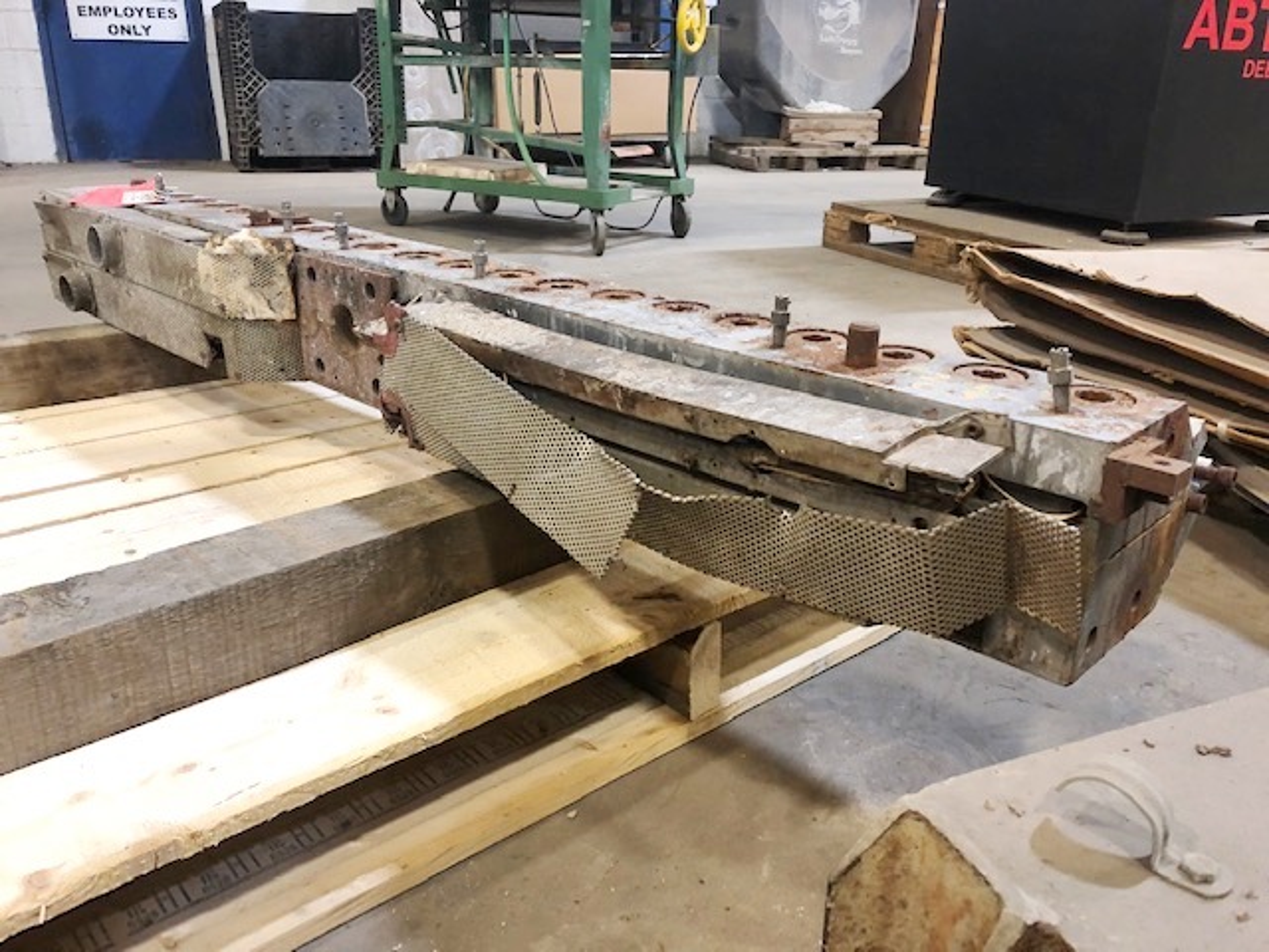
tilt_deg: -20.4
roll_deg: -2.2
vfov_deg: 49.7
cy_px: 476
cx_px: 634
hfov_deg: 63.4
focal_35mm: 28
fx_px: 1026
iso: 100
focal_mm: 4
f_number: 1.8
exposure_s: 1/12
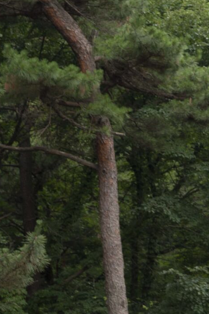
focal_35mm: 181
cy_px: 42
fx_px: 1577
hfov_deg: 7.3
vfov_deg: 11.3
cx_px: 442
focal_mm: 50
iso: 100
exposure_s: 1/60
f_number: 5.6
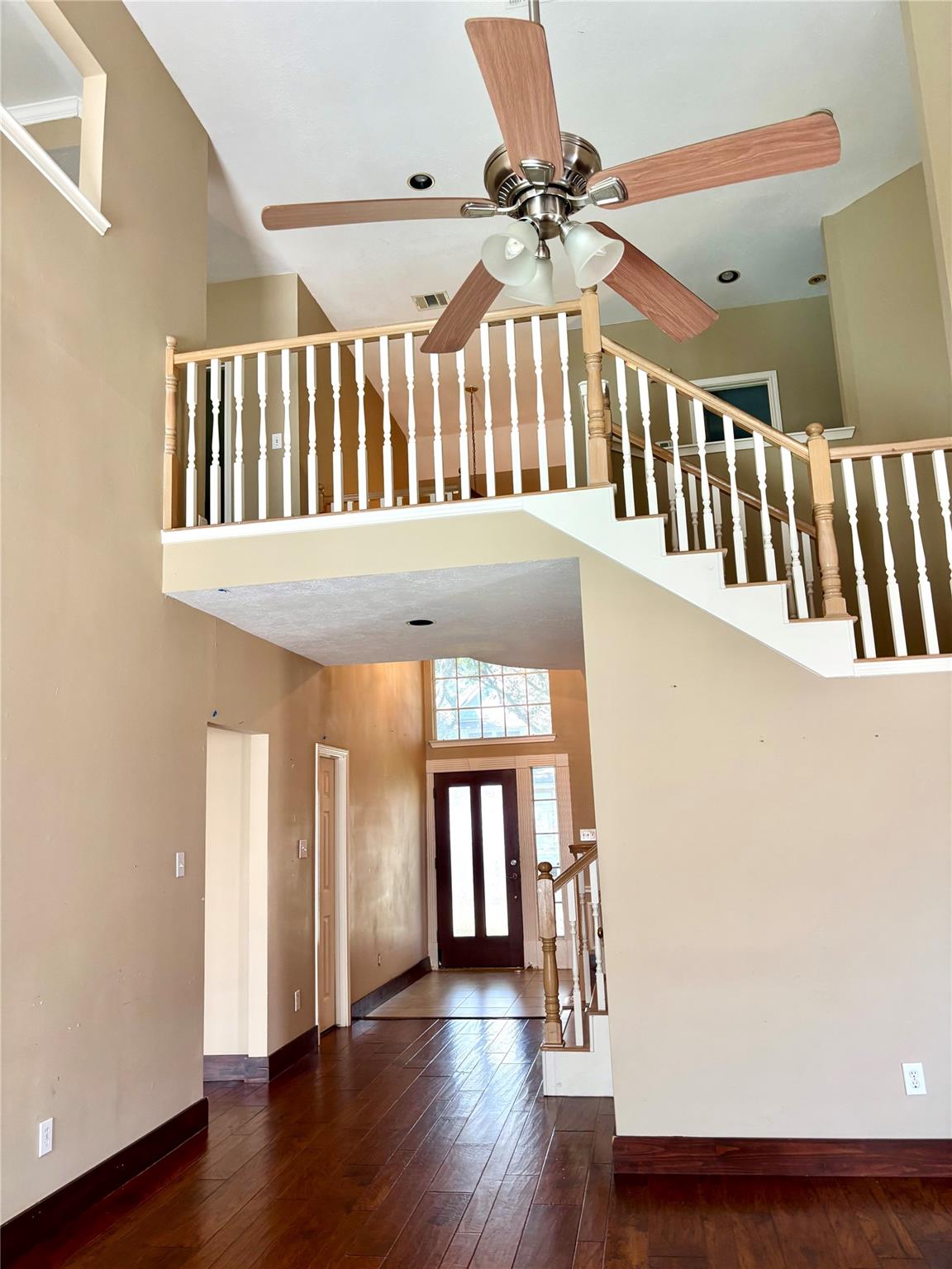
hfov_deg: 53.1
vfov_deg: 67.3
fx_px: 953
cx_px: 476
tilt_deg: +11.1
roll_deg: +2.1
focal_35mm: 26
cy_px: 634
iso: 125
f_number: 1.6
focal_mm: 5.96
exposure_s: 1/60
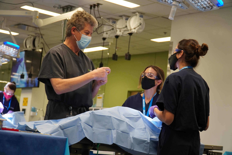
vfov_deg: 19.3
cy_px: 78
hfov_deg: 28.6
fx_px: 454
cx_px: 116
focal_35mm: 70
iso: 800
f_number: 4
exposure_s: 1/160
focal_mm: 47
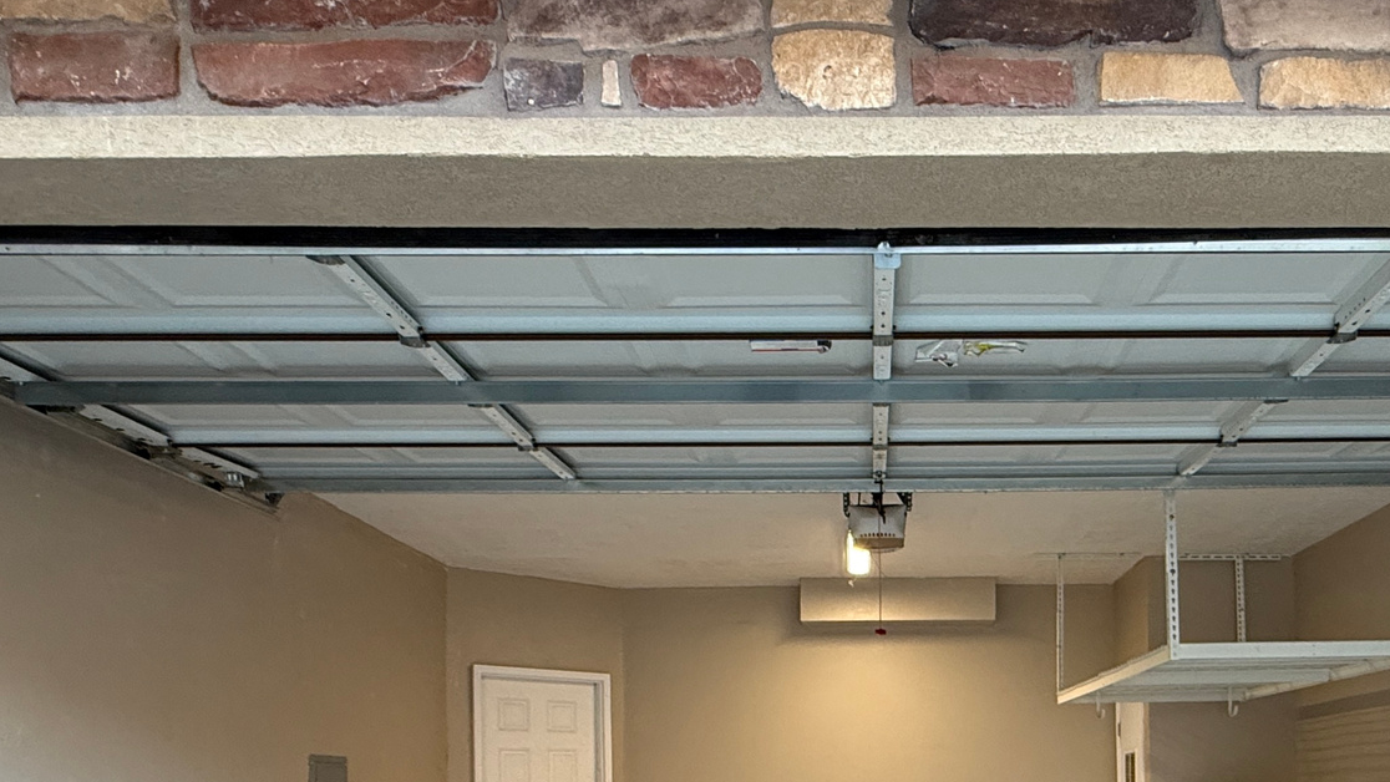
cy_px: 771
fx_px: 1032
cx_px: 886
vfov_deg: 37.4
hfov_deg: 66.7
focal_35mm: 28
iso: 200
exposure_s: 1/60
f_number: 2.2
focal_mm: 2.22
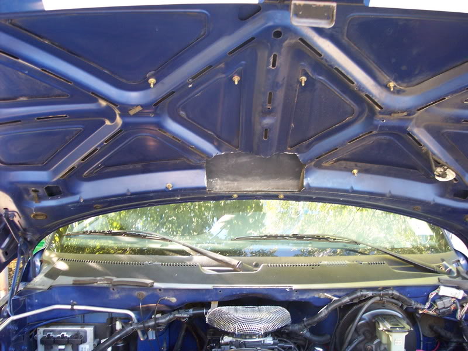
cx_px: 234
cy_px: 176
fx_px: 527
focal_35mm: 39
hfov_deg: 47.9
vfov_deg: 36.8
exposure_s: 1/15
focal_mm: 8
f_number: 3.4
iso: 200
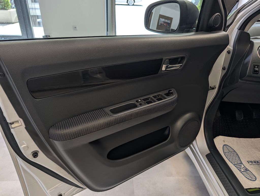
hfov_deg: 71.5
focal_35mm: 24
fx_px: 181
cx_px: 130
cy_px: 98
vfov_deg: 56.9
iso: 14
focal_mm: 6.9
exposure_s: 1/56.5
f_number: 1.68
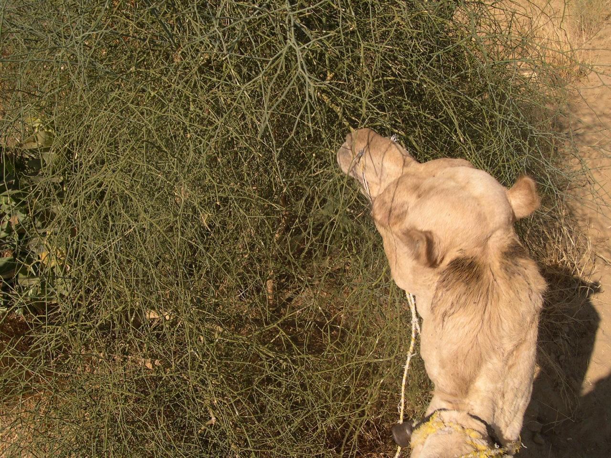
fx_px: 671
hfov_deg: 49.0
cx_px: 306
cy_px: 229
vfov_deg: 37.7
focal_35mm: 38
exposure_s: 1/267
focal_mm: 8
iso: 100
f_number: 7.6
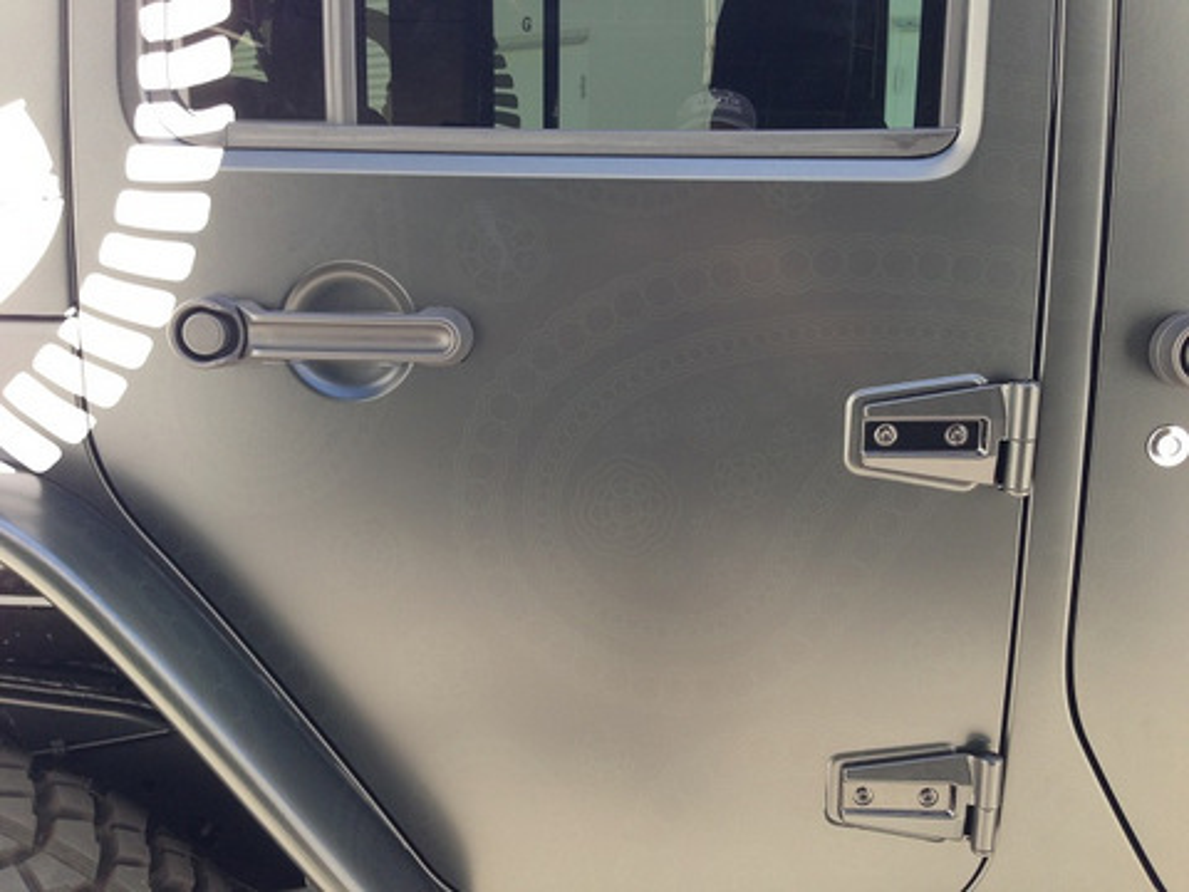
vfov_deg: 42.9
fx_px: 1133
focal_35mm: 33
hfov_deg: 55.4
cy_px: 446
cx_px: 594
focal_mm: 4.12
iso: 50
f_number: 2.4
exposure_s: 1/120
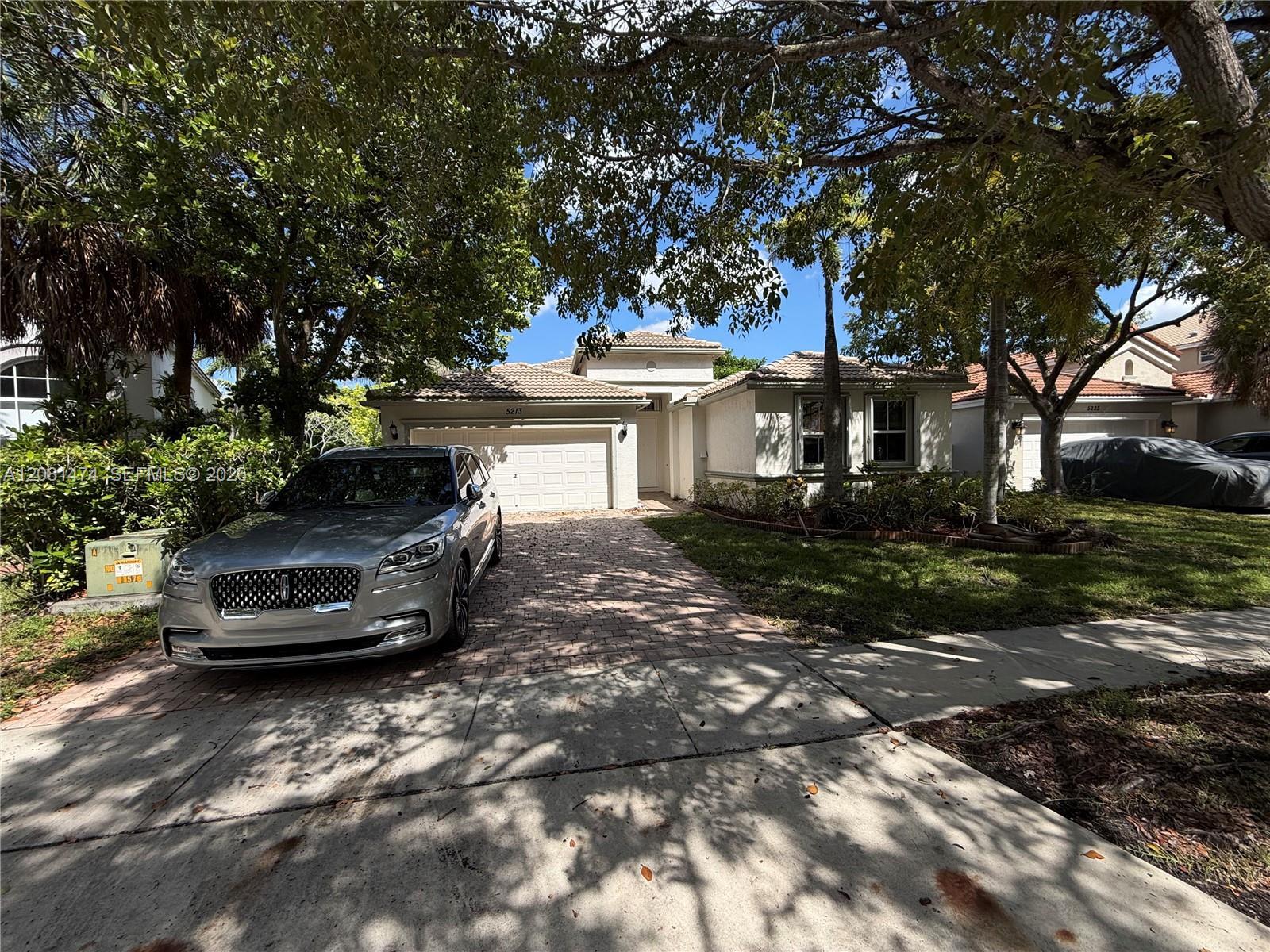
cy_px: 476
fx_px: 514
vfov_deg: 85.7
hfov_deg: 102.1
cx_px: 635
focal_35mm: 14
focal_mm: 2.22
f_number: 2.2
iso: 25
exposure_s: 1/770
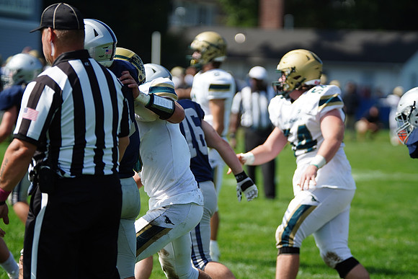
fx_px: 2288
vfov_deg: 7.0
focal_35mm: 197
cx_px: 209
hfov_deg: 10.4
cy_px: 140
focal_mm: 197
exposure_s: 1/4000
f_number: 2.8
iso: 400
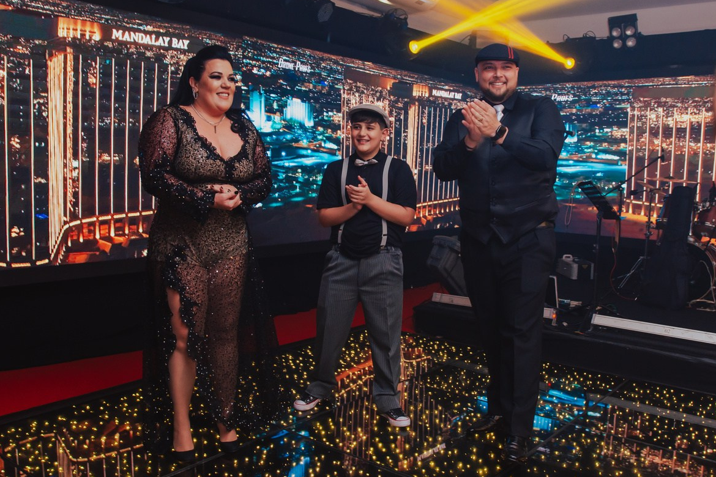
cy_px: 234
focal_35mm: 32
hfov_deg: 58.7
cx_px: 375
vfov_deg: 41.1
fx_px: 636
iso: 500
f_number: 3.5
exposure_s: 1/50
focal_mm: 18
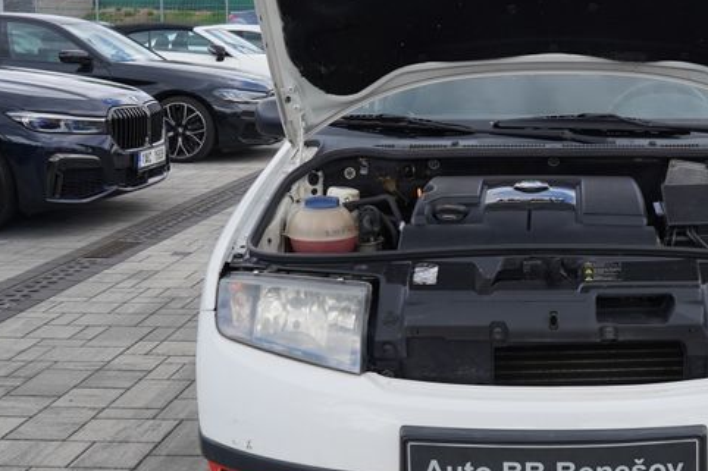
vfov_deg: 26.4
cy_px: 187
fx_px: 1003
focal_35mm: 51
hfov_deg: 37.7
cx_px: 548
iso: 100
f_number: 6.3
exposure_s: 1/160
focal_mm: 24
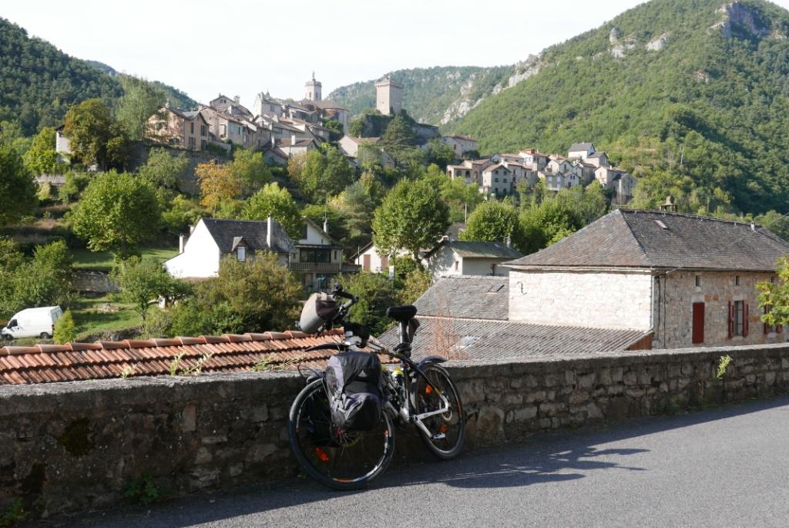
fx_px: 943
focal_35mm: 43
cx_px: 394
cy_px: 264
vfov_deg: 31.3
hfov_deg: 45.4
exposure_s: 1/400
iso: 200
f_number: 5.6
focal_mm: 19.3
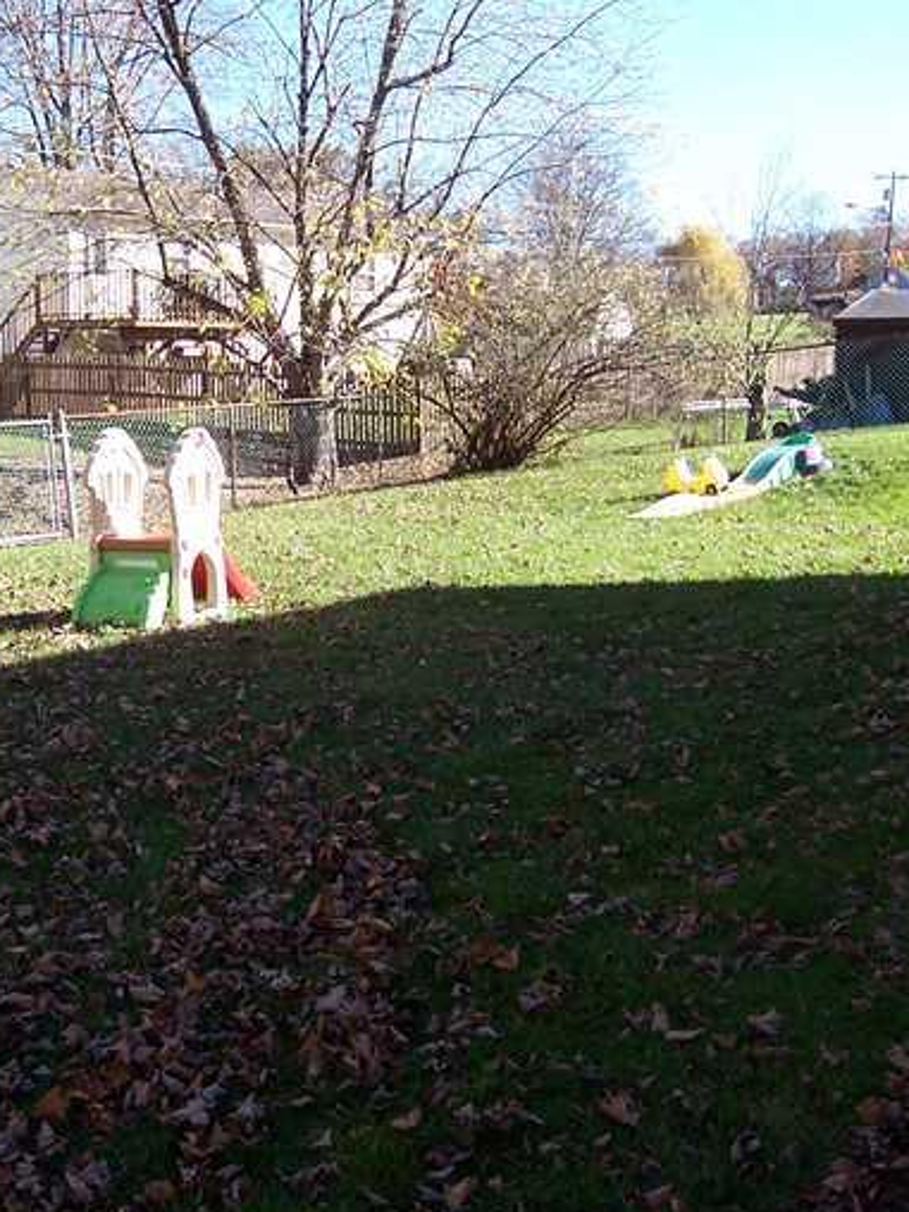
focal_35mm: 52
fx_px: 1821
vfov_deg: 36.8
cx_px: 241
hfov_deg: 27.7
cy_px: 544
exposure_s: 1/350
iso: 80
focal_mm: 5.5
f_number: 3.4
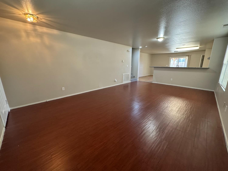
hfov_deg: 102.1
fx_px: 92
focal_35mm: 14
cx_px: 114
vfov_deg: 85.7
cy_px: 86
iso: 320
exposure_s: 1/60
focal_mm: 2.22
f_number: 2.2
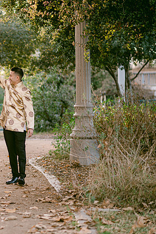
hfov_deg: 10.2
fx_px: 864
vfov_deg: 15.4
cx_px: -17
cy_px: 117
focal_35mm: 133
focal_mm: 85
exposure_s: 1/200
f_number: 2
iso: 200
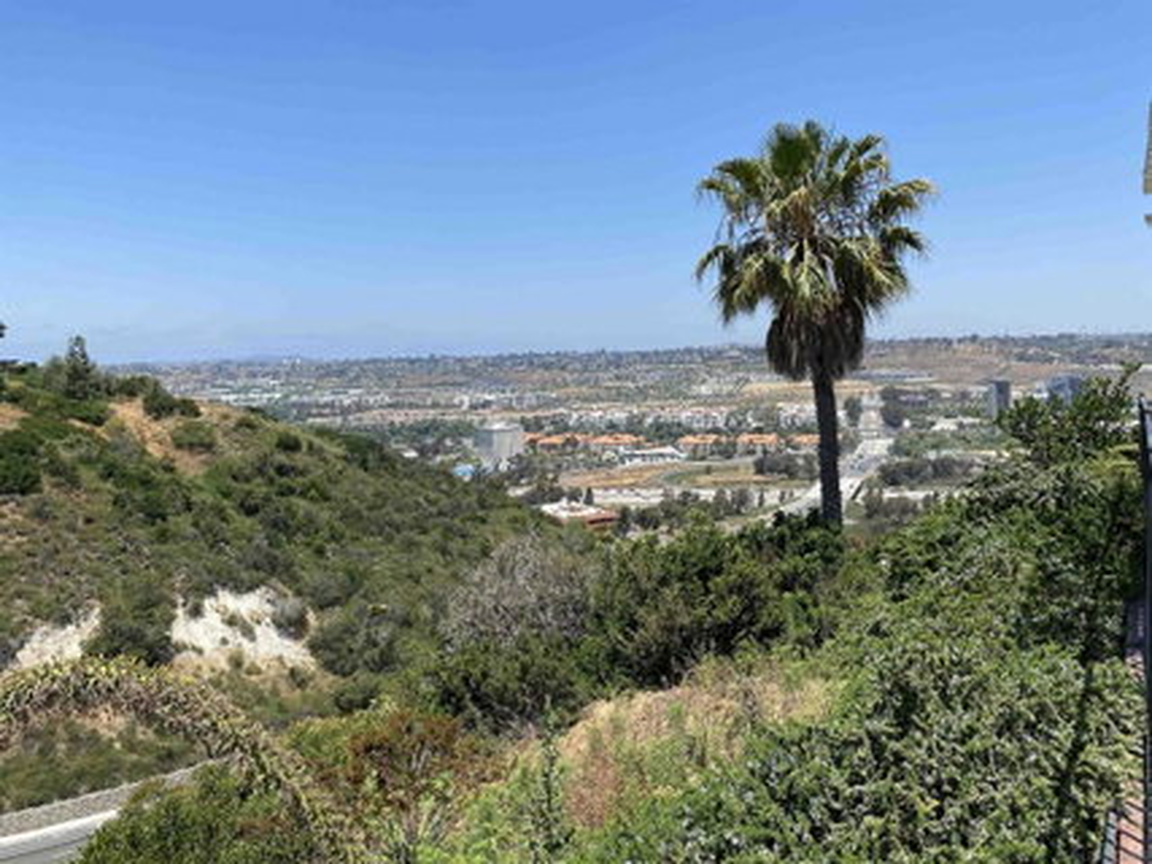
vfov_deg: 53.0
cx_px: 576
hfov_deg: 67.3
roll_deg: +1.3
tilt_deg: -2.6
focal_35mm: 26
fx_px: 865
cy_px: 432
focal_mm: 4.25
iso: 32
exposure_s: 1/2463
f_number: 1.8
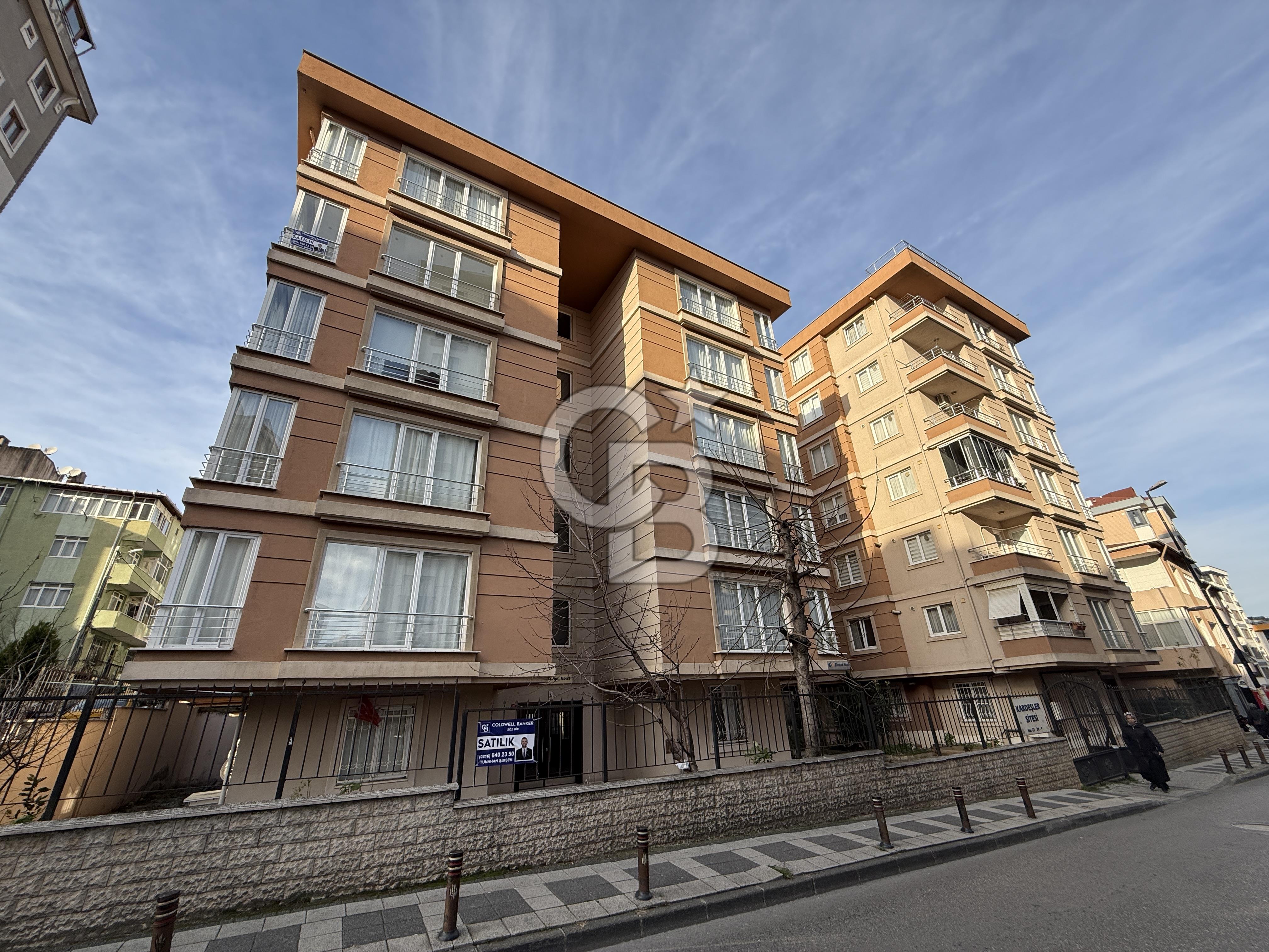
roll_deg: +2.9
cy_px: 476
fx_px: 513
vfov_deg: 85.7
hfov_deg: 102.1
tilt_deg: +24.5
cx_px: 634
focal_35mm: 14
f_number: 2.2
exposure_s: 1/679
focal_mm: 2.22
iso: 50
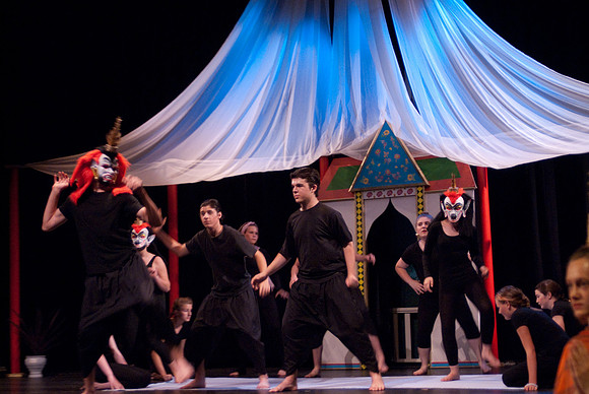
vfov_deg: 20.2
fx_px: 1105
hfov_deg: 29.8
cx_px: 294
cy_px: 197
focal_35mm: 68
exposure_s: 1/60
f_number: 2.8
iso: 1250
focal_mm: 45
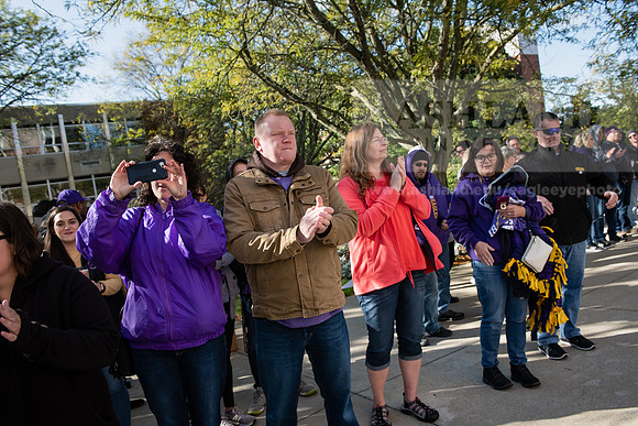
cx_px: 319
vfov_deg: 45.0
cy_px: 213
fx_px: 514
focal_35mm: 29
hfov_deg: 63.6
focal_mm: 29
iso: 400
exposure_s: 1/640
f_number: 5.6
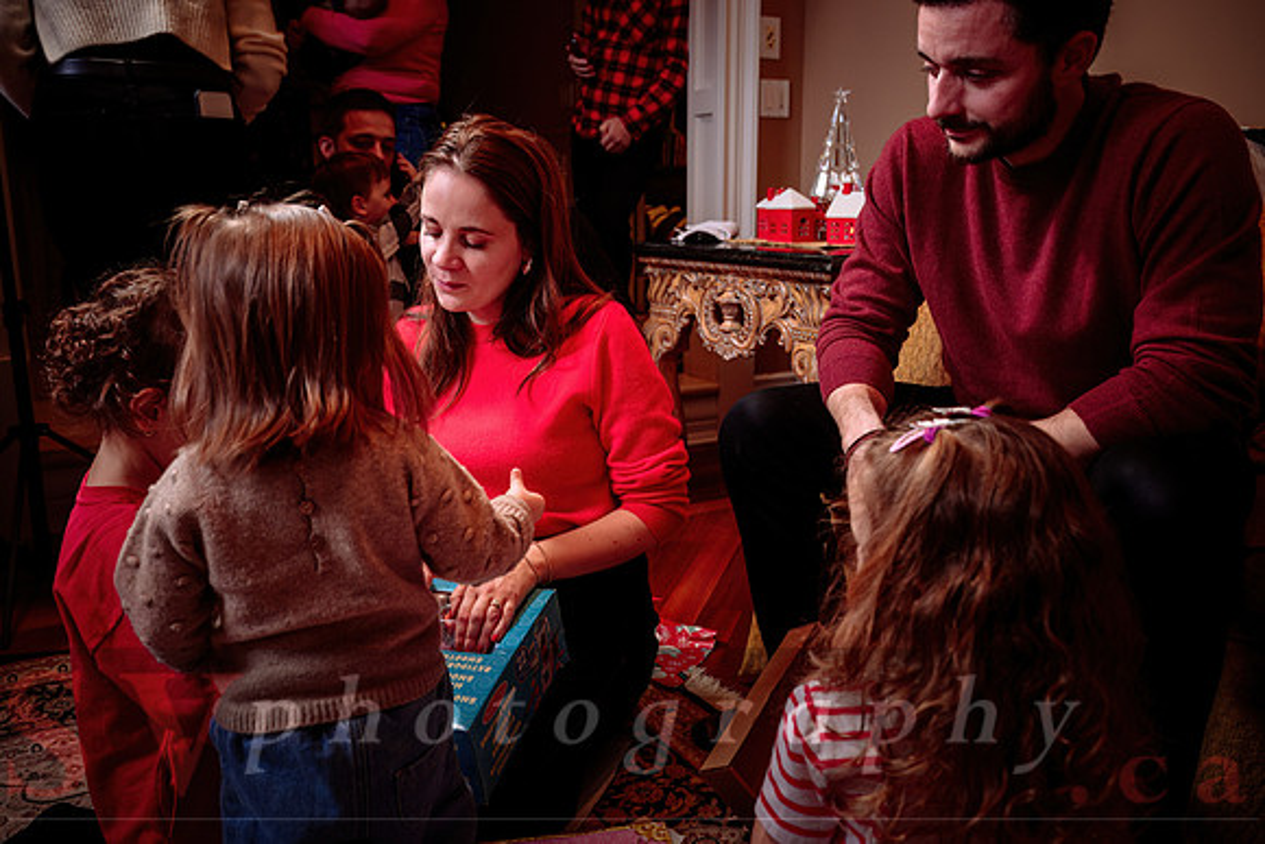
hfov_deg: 61.9
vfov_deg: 43.6
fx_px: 1054
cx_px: 632
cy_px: 422
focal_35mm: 30
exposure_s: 1/60
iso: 200
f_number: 5
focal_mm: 30
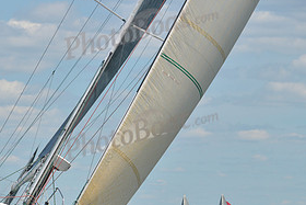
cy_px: 204
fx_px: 3869
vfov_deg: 3.0
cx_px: 9
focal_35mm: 455
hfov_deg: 4.5
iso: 280
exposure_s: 1/800
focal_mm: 220
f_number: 10
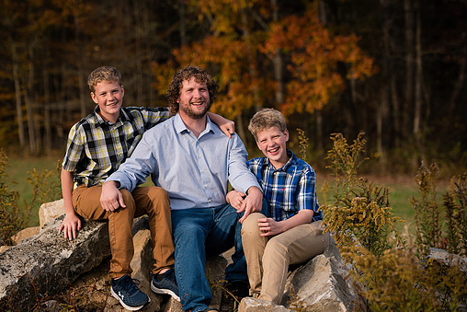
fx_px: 1362
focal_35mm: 105
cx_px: 211
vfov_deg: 13.0
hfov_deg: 19.4
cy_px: 153
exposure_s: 1/2000
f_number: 3.5
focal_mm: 92
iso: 360
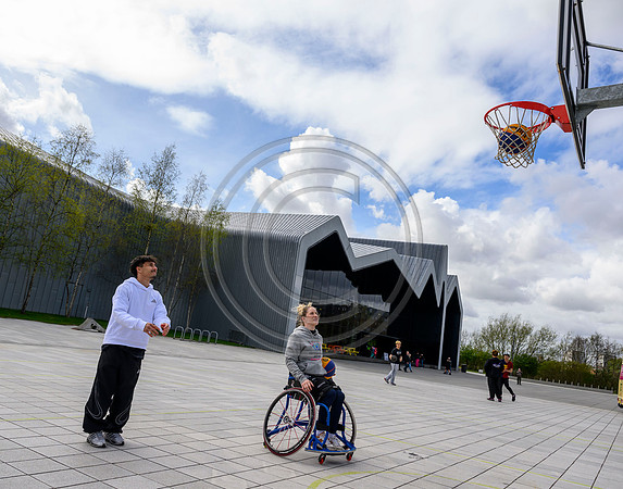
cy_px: 244
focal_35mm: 27
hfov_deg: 64.9
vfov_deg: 53.1
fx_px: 489
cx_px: 295
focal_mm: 24
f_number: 5.6
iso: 500
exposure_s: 1/1600
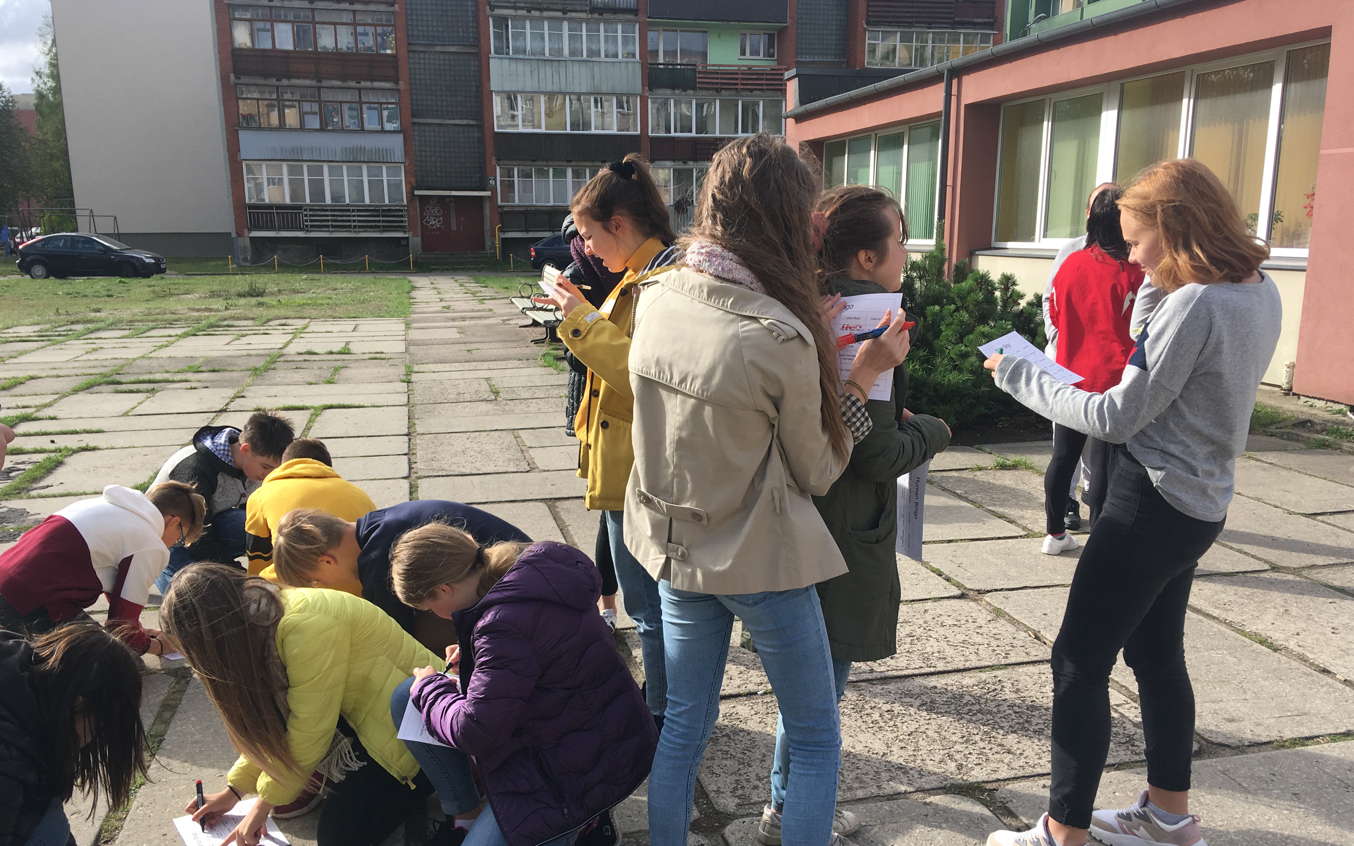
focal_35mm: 31
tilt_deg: -12.8
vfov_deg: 40.5
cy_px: 493
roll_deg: -2.0
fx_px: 1144
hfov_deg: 61.2
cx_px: 677
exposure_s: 1/769
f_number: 2.2
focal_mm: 4.15
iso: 25
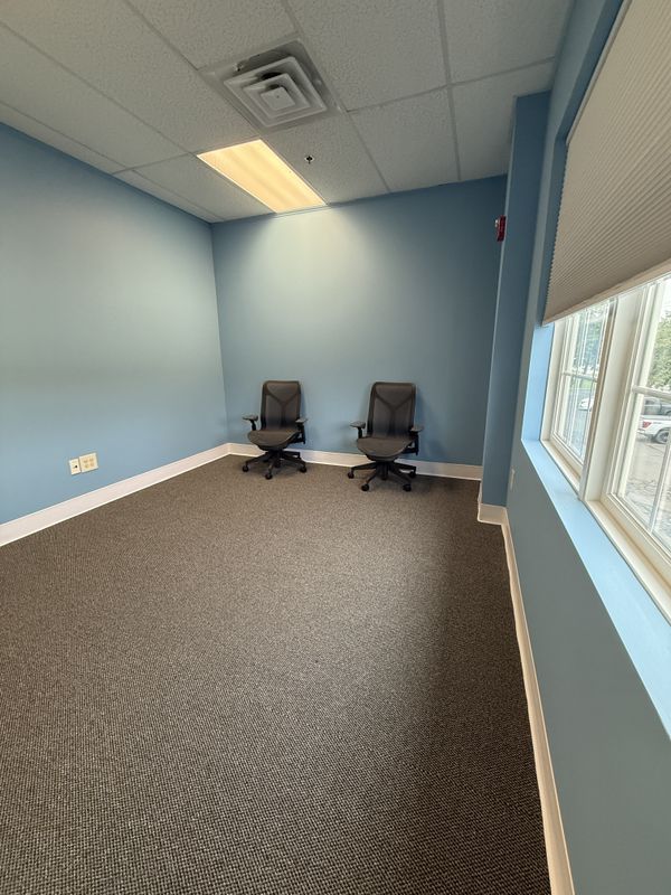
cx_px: 336
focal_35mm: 14
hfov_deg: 85.7
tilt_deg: -14.0
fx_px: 362
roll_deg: +0.4
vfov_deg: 102.1
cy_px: 448
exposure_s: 1/127
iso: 320
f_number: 2.2
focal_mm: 2.22
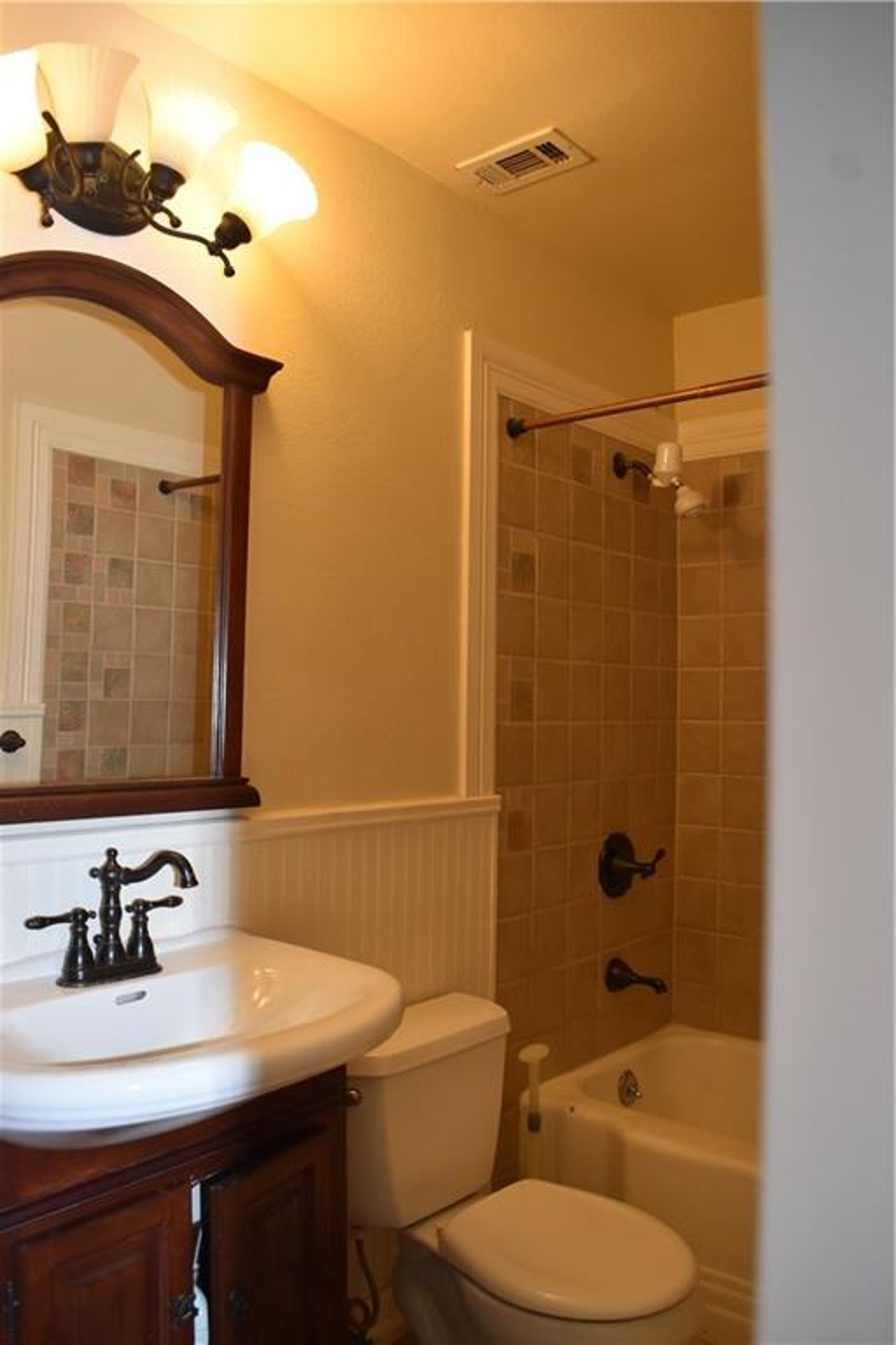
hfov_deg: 47.9
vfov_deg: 67.4
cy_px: 672
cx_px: 448
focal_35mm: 27
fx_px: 1008
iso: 800
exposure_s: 1/100
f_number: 5
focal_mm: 18
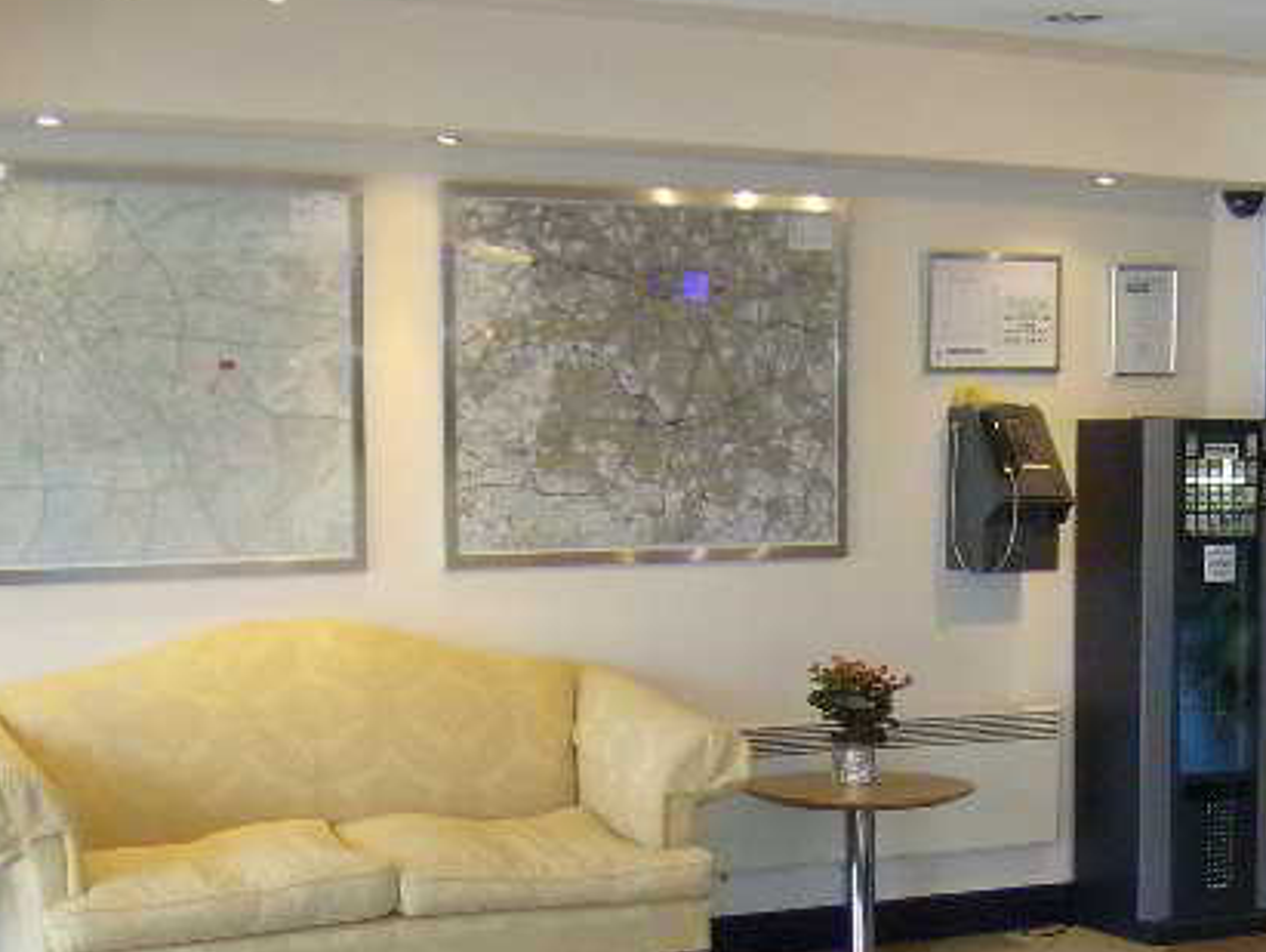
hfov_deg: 27.0
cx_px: 1078
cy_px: 850
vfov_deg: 20.6
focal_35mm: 70
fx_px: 2562
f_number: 2.8
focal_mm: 6
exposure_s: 1/60
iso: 200
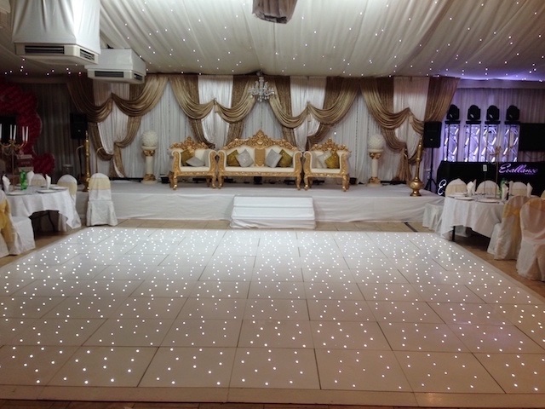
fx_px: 520
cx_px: 272
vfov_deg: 42.9
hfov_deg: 55.4
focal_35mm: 33
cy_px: 204
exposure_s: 1/30
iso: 50
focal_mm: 4.12
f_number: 2.4
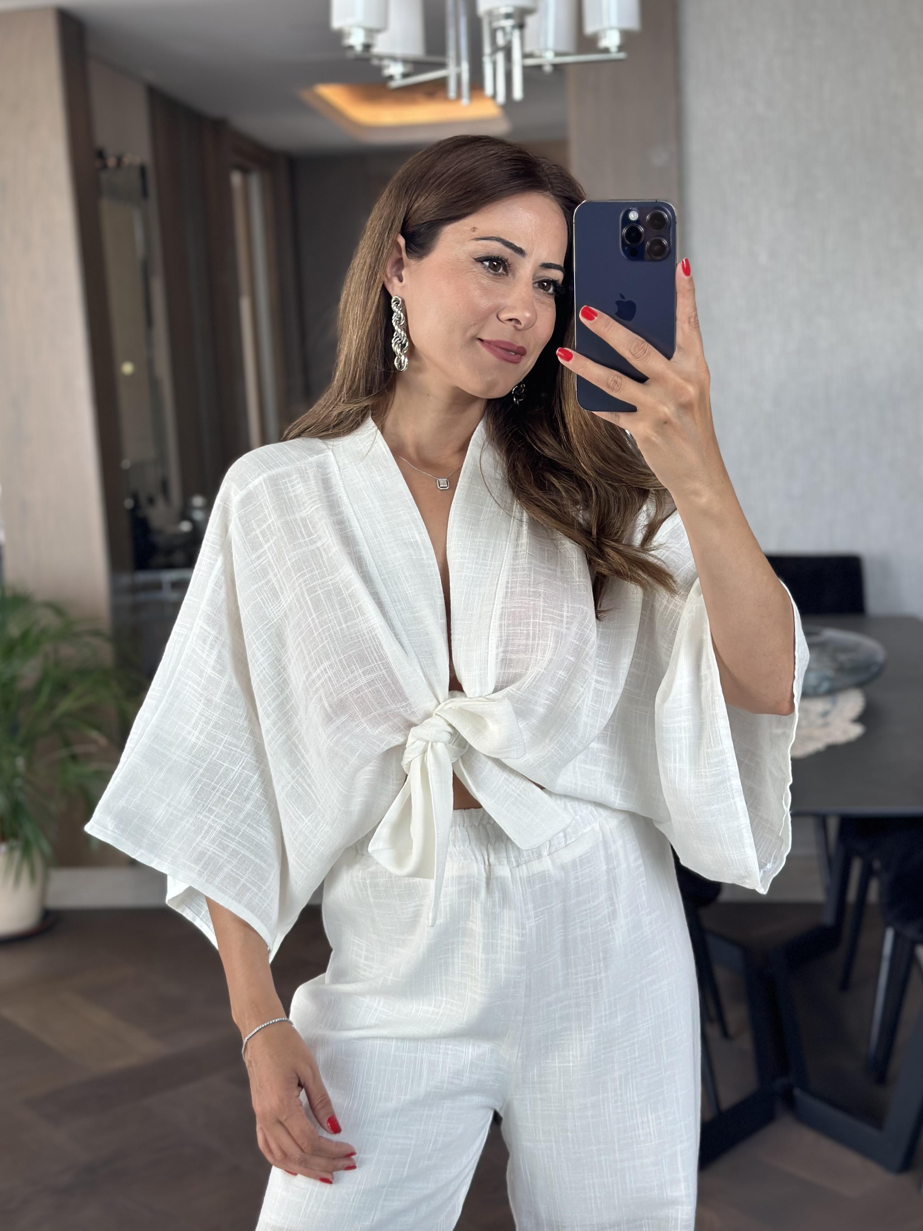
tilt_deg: -13.6
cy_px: 606
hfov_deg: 29.7
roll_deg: +3.2
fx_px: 1742
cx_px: 463
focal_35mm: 49
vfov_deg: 38.9
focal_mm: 6.86
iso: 100
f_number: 1.78
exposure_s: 1/150
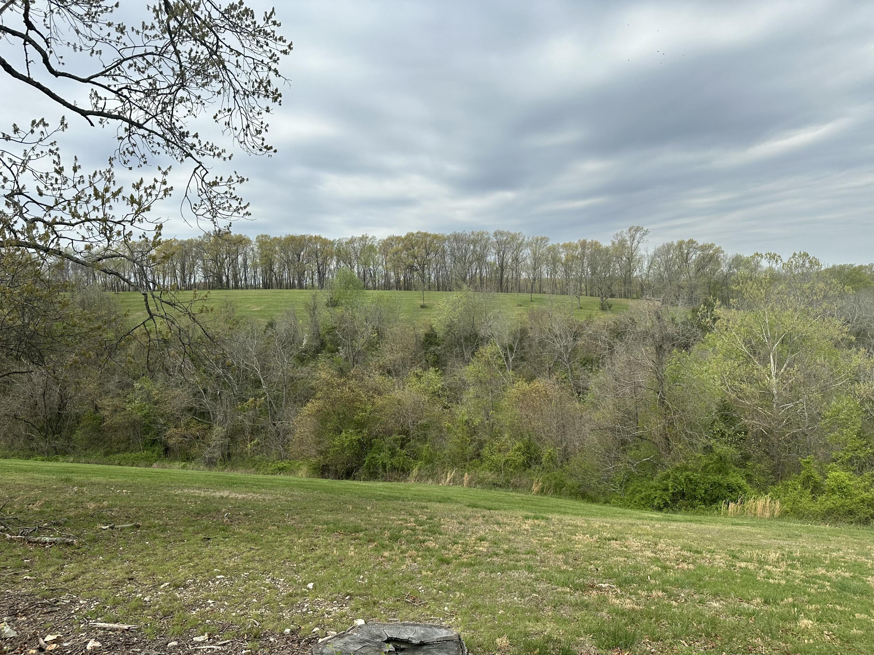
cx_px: 437
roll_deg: +2.1
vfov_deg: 56.8
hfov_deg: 71.6
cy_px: 328
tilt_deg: -2.1
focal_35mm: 24
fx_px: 606
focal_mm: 6.86
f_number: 1.78
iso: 80
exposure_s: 1/3472
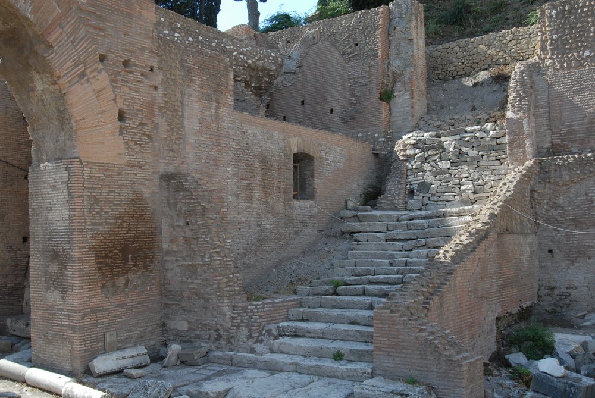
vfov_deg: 37.0
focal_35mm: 36
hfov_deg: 53.1
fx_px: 596
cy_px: 199
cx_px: 298
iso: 200
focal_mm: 24
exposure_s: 1/100
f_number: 10
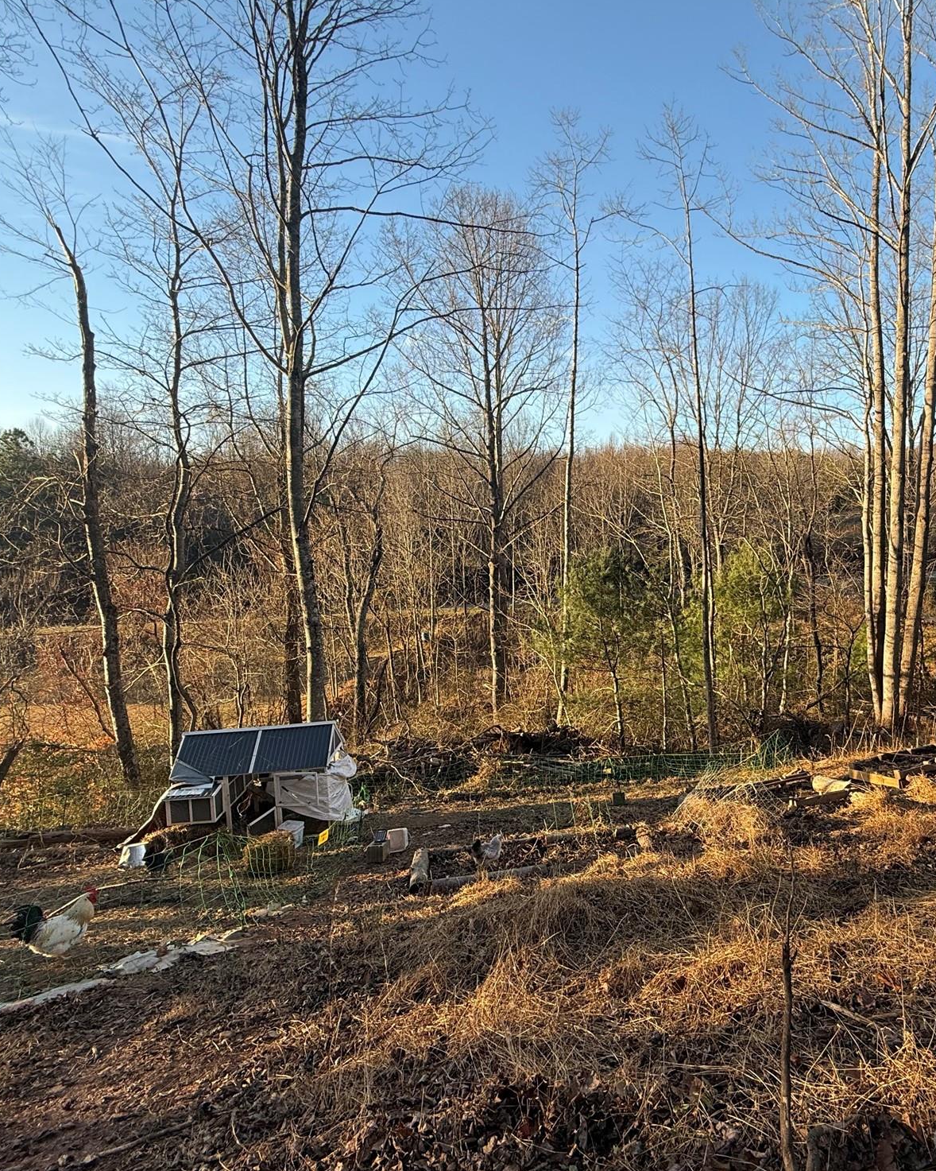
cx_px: 598
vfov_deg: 83.3
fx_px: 658
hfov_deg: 69.4
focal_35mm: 19
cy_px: 588
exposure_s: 1/336
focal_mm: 2.22
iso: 50
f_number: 2.2
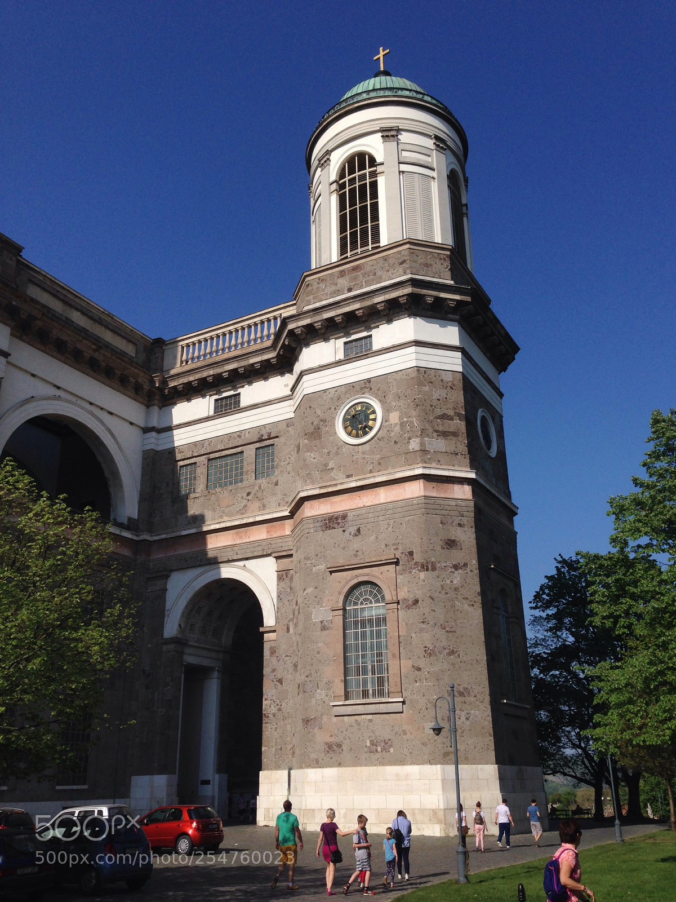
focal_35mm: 33
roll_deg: +0.5
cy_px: 451
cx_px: 338
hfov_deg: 42.9
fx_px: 859
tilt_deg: +25.1
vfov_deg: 55.4
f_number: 2.4
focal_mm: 4.12
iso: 50
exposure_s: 1/3195
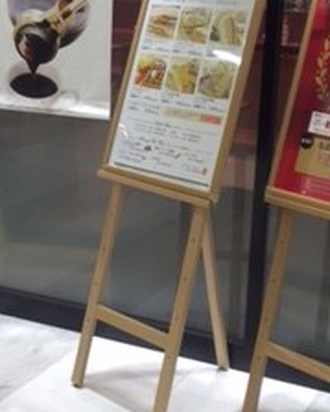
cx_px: 85
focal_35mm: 81
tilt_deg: -6.4
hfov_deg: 18.8
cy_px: 94
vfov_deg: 23.3
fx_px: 990
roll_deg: -2.5
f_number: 2.2
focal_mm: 4.15
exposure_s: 1/40
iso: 40
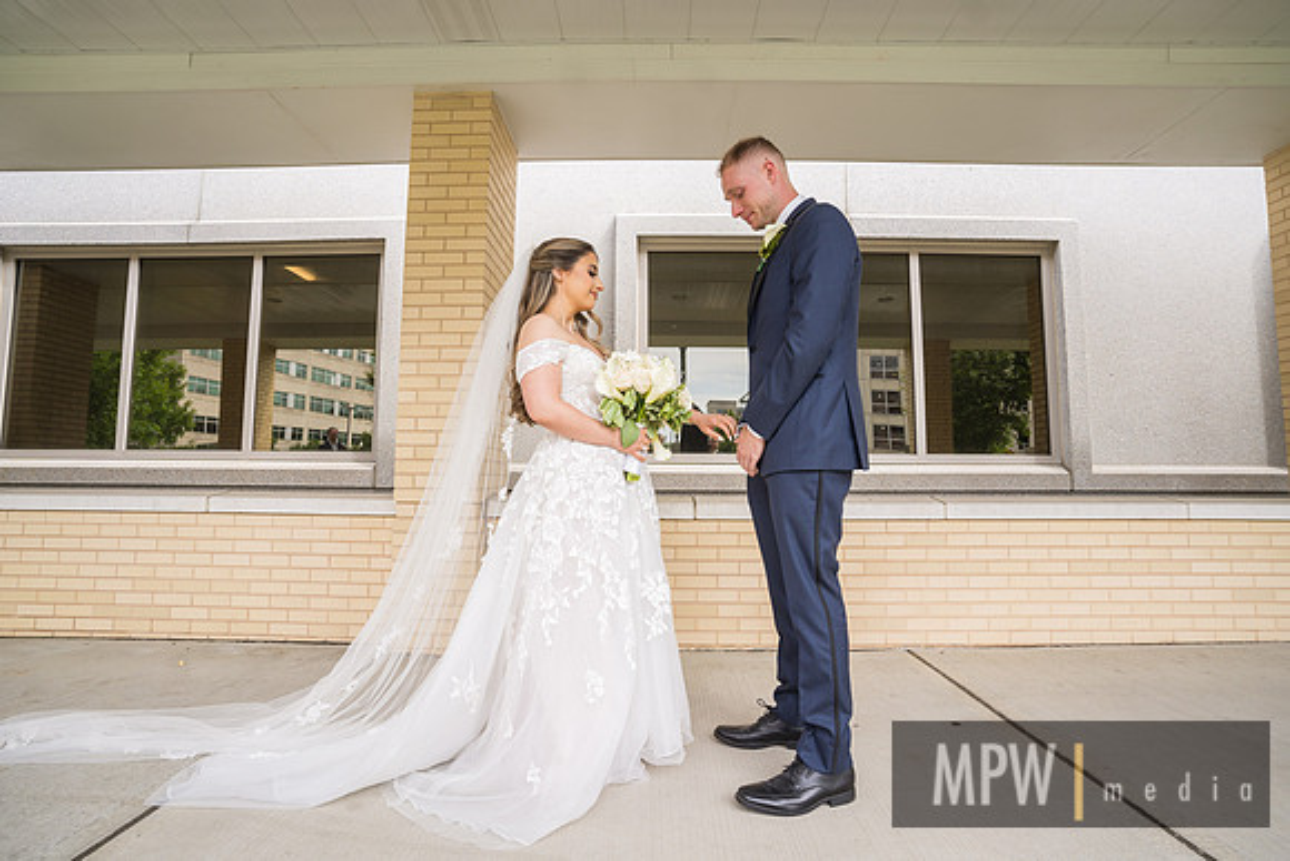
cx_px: 645
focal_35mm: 17
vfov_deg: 70.5
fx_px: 609
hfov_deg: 93.3
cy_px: 430
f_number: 2.8
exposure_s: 1/200
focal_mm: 17
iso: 100
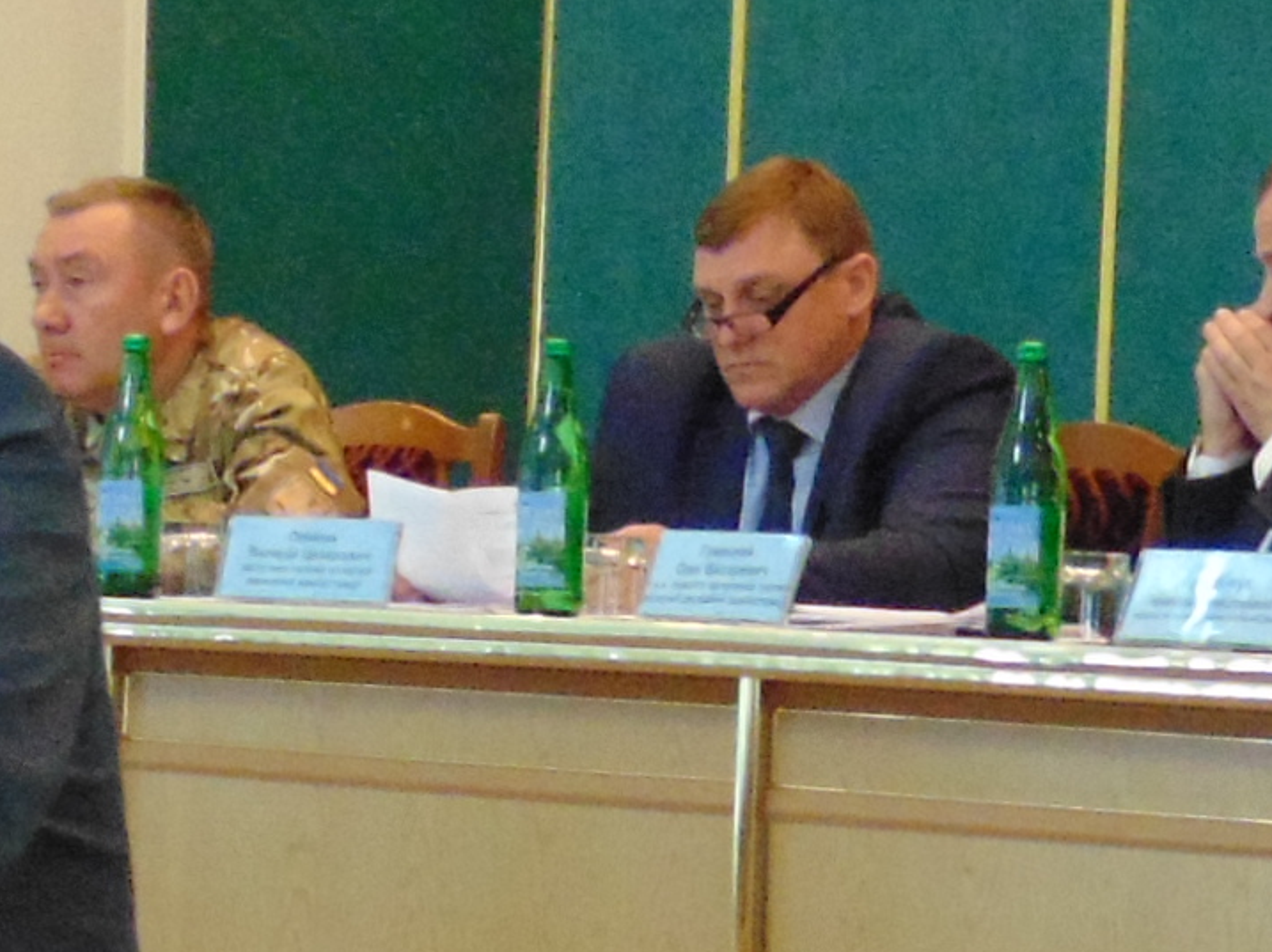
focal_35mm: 168
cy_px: 1289
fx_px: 6170
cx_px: 841
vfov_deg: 8.7
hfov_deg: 11.8
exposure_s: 1/20
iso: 400
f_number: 3.2
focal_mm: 5.8
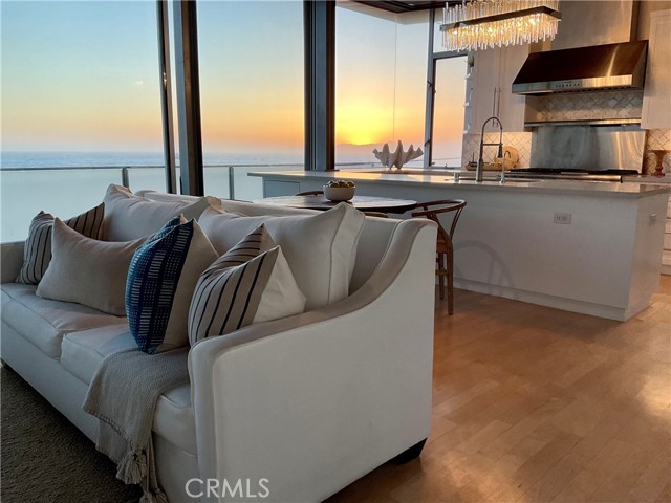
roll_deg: +0.1
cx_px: 336
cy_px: 252
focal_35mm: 29
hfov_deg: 61.7
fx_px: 562
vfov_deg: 48.2
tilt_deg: -10.6
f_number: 1.8
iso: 32
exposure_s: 1/120
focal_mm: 3
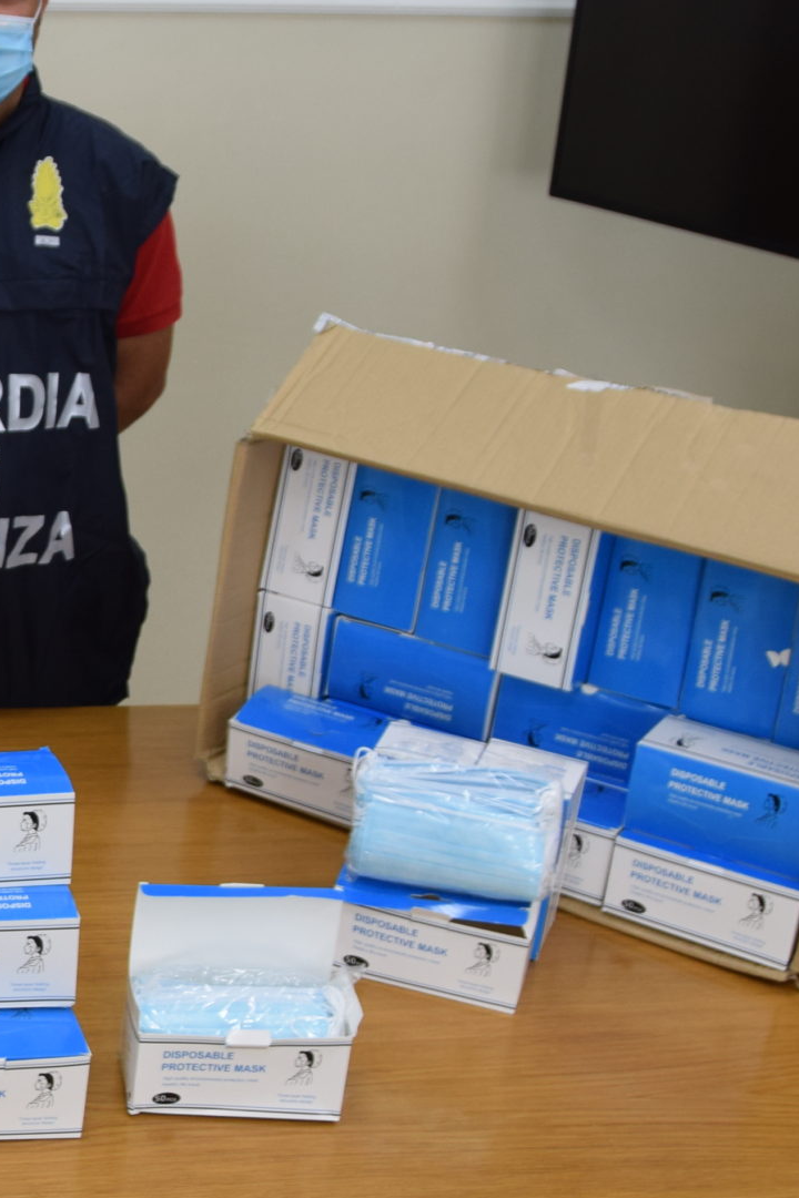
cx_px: -459
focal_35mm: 64
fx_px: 2131
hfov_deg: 18.4
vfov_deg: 31.4
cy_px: 627
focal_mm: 18
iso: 400
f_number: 4.5
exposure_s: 1/80
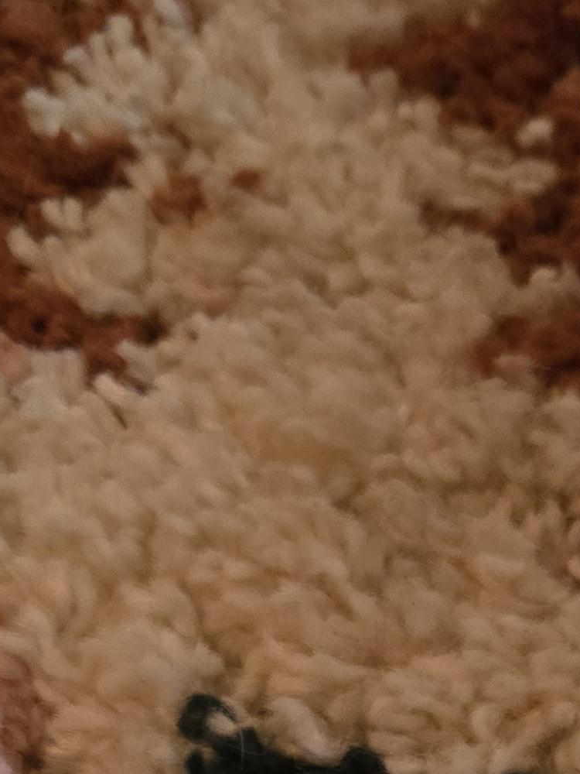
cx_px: 424
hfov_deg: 16.0
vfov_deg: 18.5
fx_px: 2055
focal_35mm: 92
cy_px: 1214
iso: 1250
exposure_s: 1/17.2
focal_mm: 5.4
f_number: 1.8
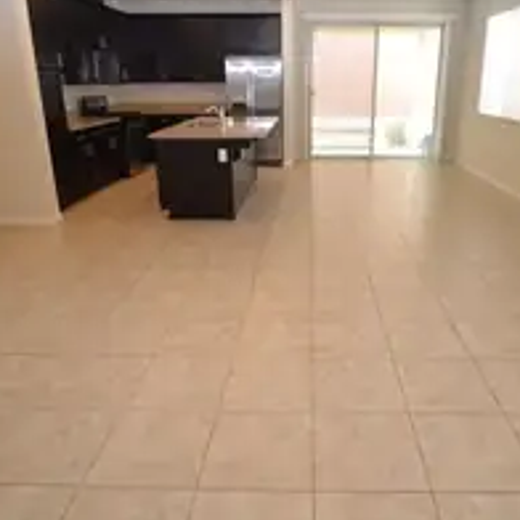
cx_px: 300
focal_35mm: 26
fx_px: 442
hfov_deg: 60.6
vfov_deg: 60.9
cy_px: 247
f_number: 4
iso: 400
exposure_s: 1/60
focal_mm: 10
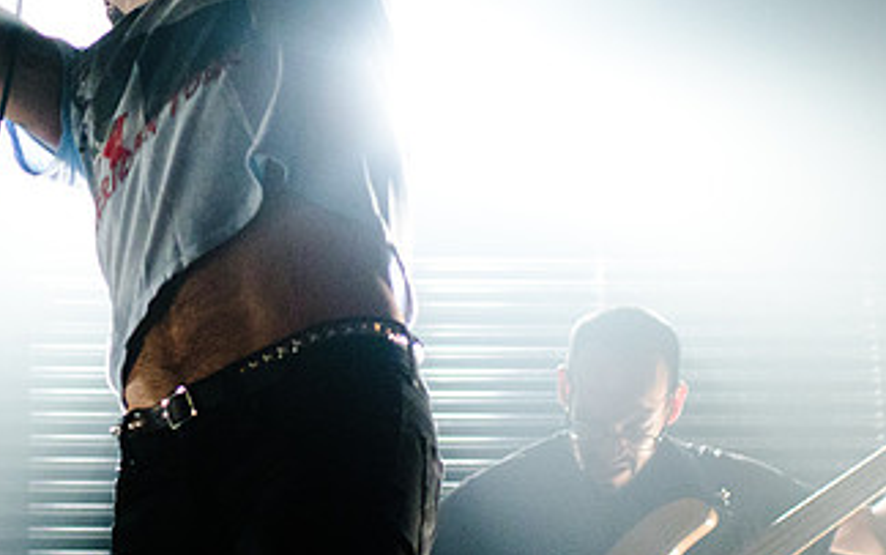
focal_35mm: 120
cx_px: 180
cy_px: 87
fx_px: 2900
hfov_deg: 17.2
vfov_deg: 10.9
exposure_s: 1/500
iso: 3200
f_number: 2.8
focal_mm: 44
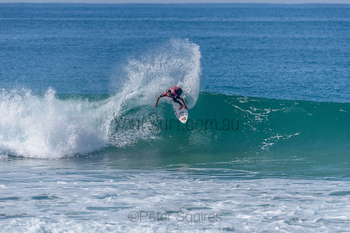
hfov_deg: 4.1
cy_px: 116
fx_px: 4862
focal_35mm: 500
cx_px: 175
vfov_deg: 2.8
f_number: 5.6
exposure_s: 1/2000
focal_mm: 500
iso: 140
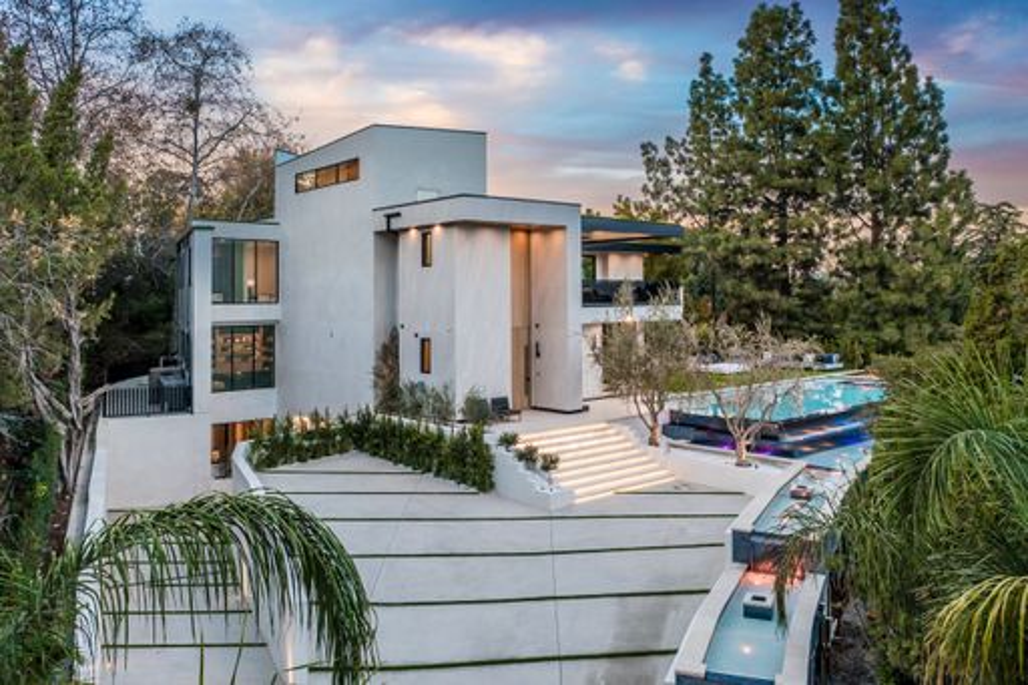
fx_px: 799
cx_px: 514
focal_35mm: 28
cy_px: 342
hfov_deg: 65.5
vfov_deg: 46.4
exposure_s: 1/60
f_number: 3.5
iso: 100
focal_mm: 10.26
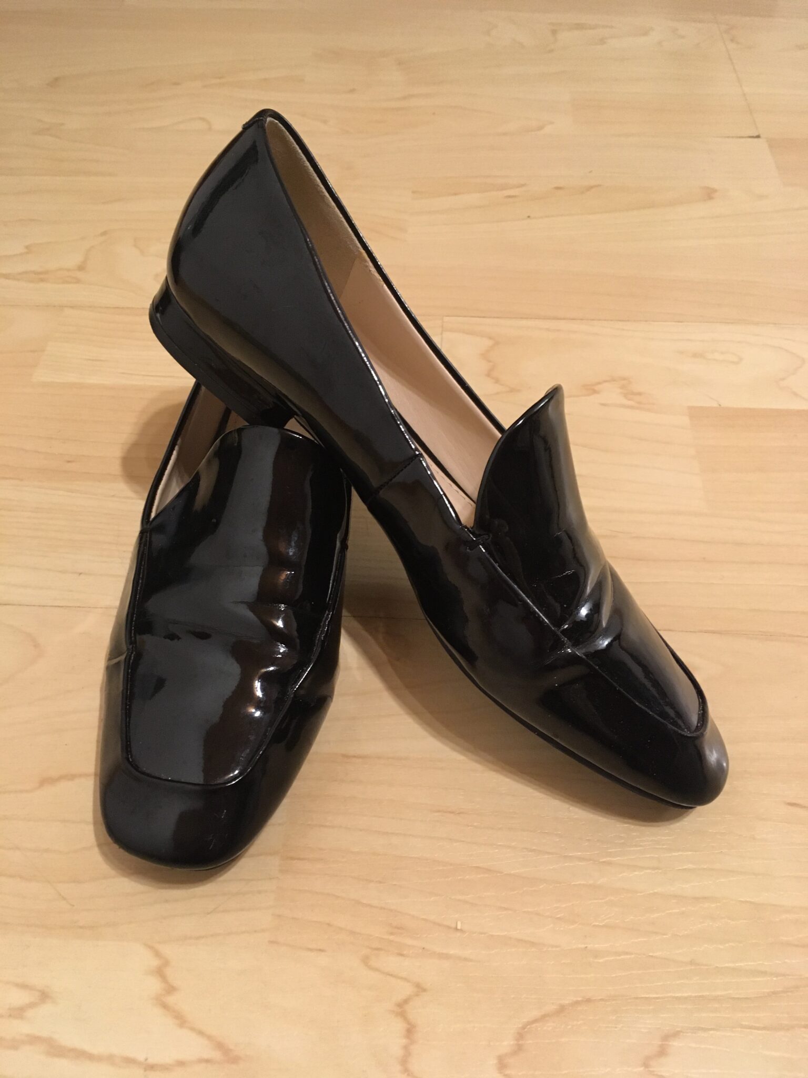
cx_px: 404
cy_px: 539
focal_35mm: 29
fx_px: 903
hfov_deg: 48.2
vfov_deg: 61.7
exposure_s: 1/15
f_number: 2.2
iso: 200
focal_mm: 4.15
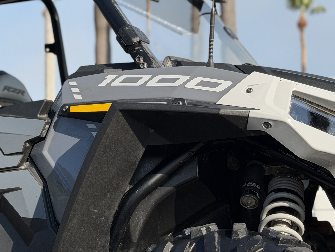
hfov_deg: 23.0
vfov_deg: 17.3
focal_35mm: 85
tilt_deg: +11.7
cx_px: 147
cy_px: 66
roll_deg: +1.6
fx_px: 823
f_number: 1.78
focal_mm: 6.76
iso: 64
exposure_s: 1/2577
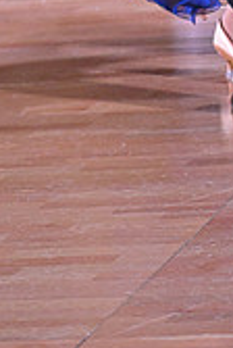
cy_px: -223
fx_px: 3886
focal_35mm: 402
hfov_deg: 3.4
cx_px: 282
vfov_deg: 5.1
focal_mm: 116
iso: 5000
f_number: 4
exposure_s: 1/400
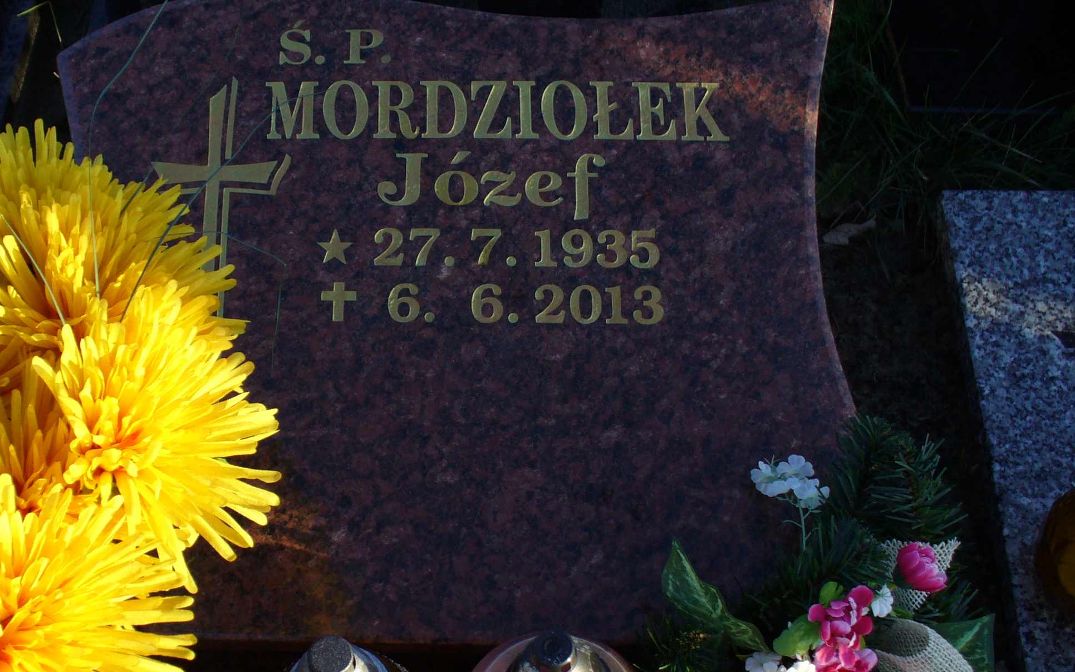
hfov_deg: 38.6
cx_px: 400
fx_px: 1524
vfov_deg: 24.8
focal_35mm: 52
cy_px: 415
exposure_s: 1/320
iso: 80
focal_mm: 6.1
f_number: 2.8
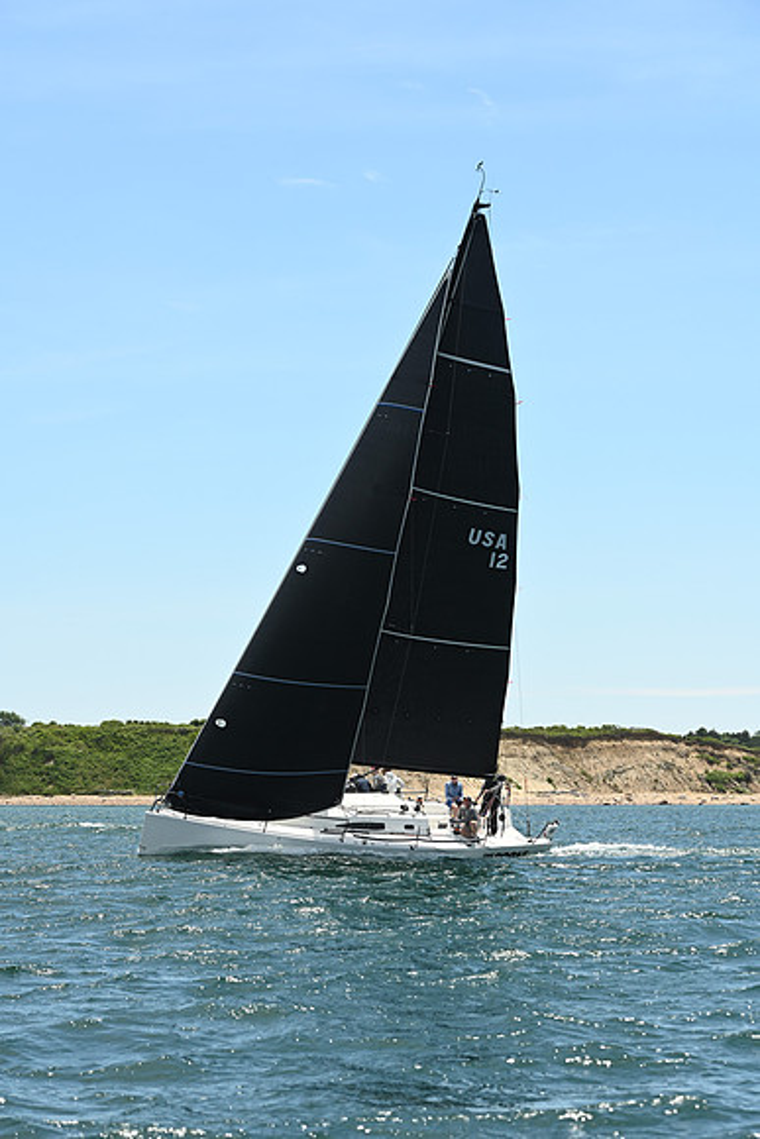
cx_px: 380
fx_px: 2911
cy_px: 570
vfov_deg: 22.1
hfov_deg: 14.9
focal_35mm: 92
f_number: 6.3
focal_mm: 92
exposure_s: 1/1000
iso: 320
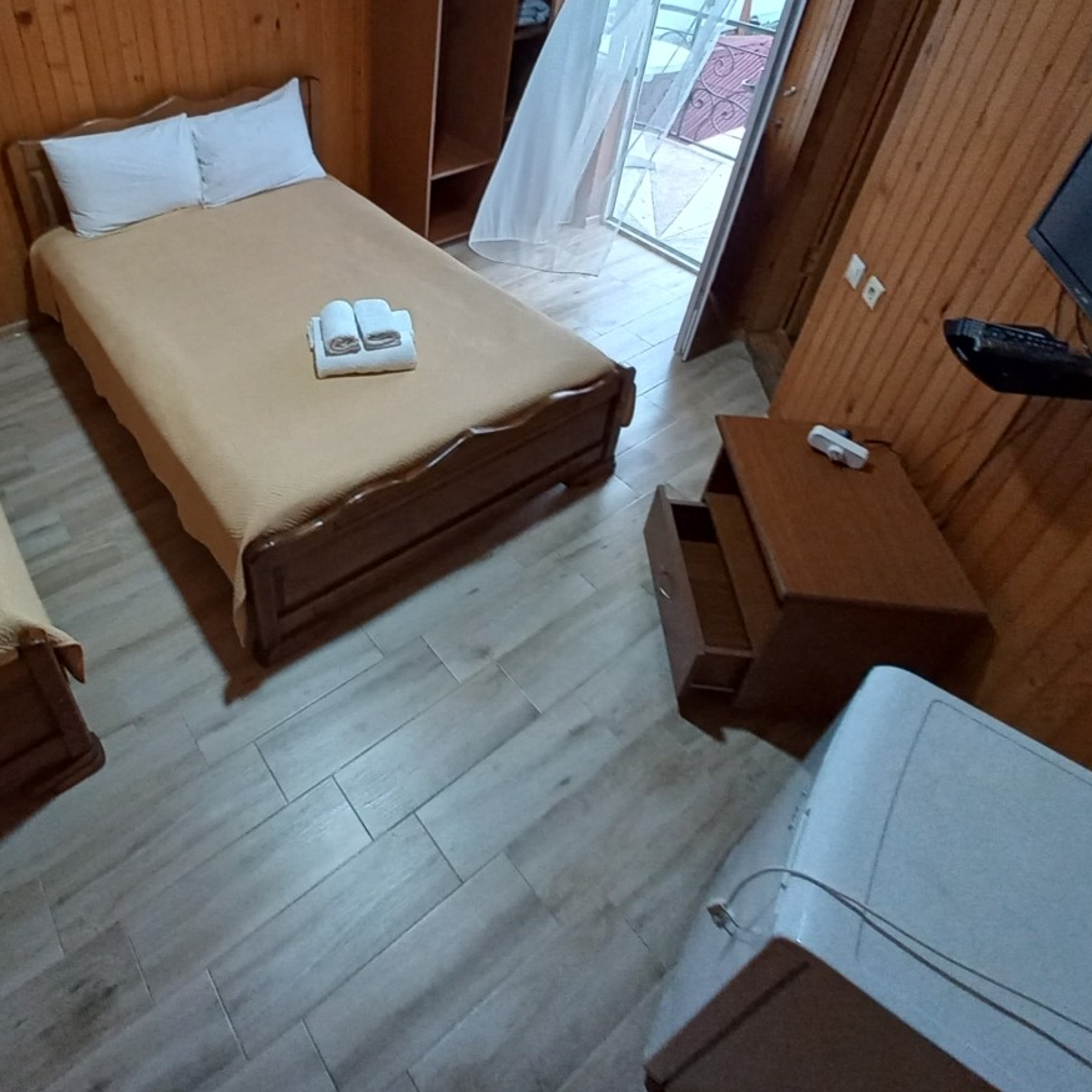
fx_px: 749
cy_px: 384
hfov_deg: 70.5
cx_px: 382
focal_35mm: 21
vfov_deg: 70.5
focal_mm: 1.42
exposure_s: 1/25
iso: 200
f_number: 2.2
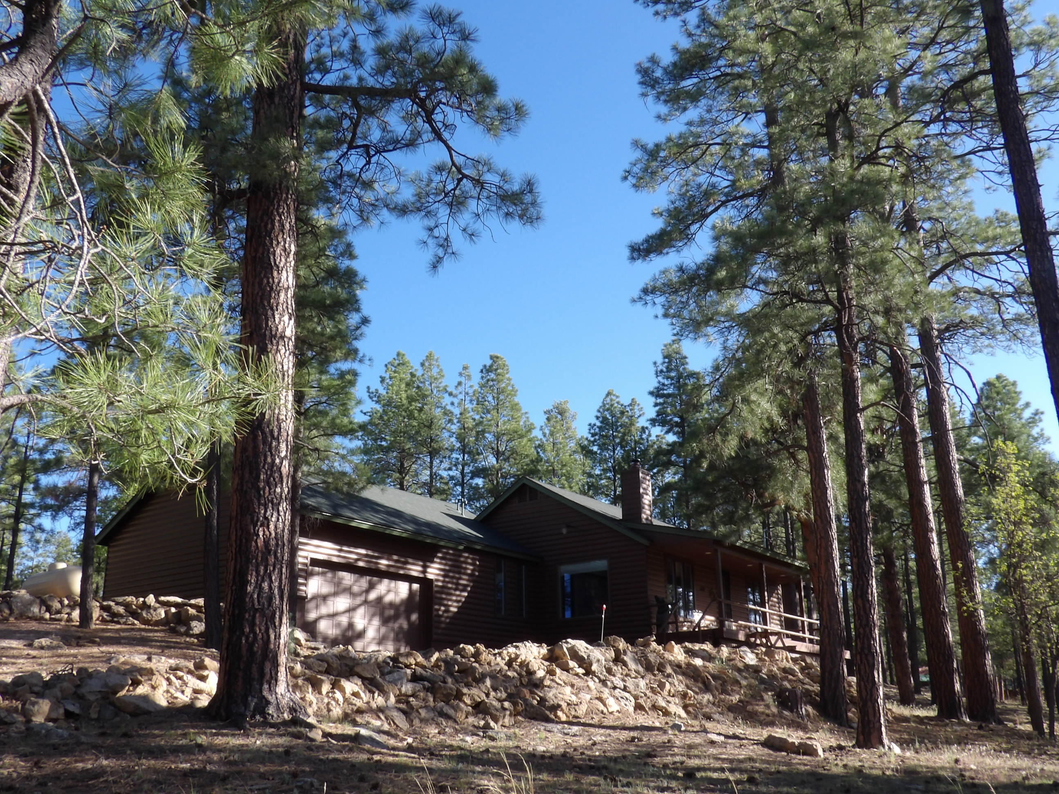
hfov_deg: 55.4
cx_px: 530
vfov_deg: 42.9
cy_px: 397
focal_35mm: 33
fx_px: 1010
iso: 100
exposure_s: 1/72
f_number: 7.1
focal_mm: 5.9
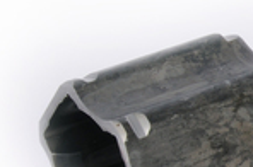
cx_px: 451
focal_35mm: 247
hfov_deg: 8.1
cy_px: 146
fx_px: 1732
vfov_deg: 5.5
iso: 320
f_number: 25
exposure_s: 1/200
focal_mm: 38
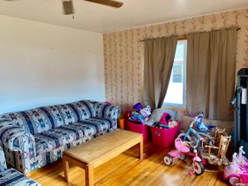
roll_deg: +1.5
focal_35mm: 26
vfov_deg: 53.1
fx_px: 186
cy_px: 93
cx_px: 124
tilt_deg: -5.5
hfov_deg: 67.3
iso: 100
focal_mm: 4.25
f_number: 1.8
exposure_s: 1/121
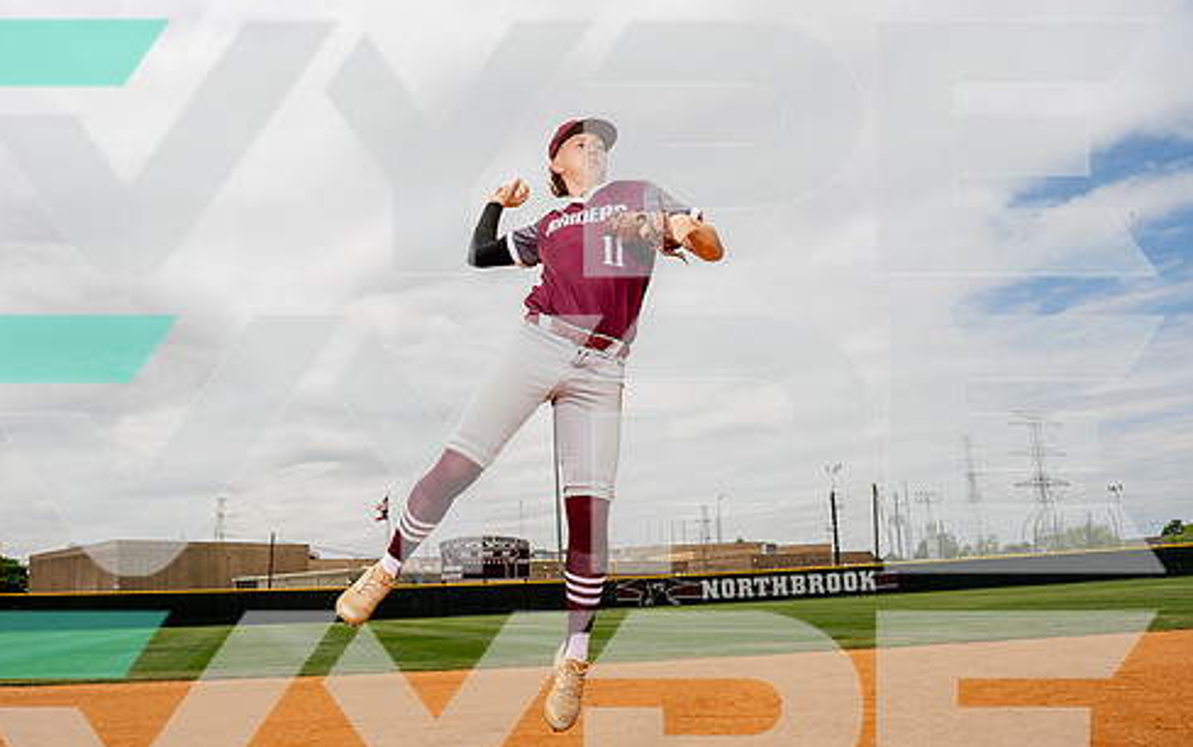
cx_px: 544
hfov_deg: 64.5
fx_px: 943
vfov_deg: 43.0
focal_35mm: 29
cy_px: 446
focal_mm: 24
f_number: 5.6
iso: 100
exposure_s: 1/800
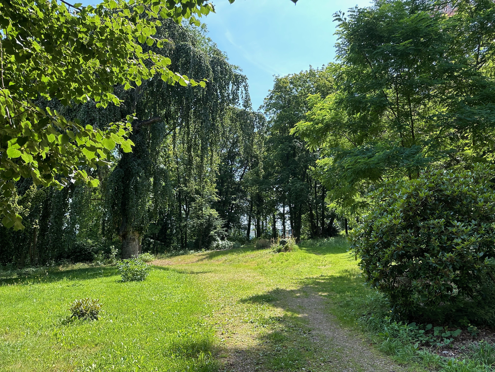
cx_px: 248
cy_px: 186
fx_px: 343
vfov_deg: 56.8
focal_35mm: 24
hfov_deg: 71.6
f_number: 1.78
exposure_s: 1/850
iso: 80
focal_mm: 6.86
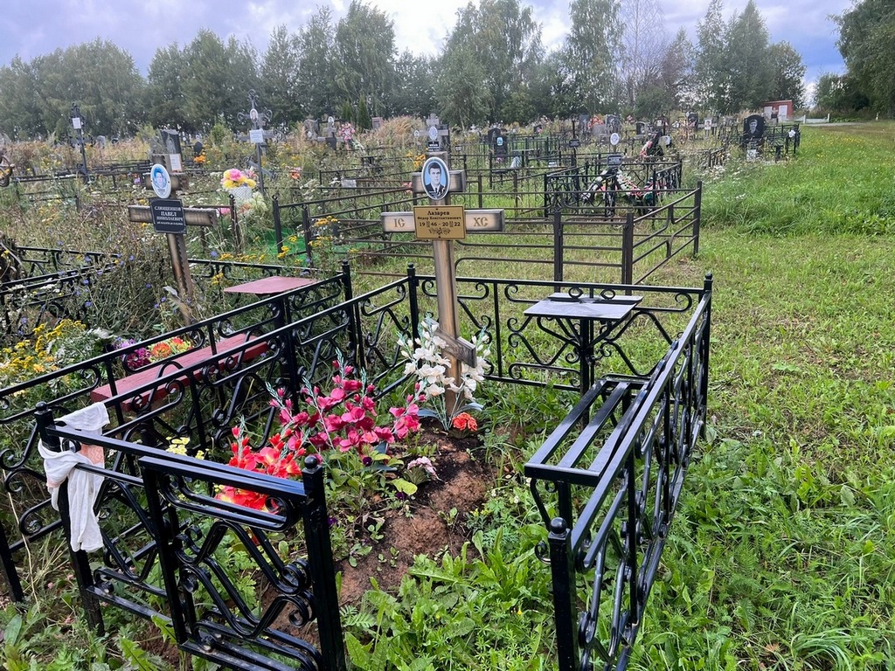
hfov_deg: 67.3
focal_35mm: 26
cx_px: 448
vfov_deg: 53.1
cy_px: 336
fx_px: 672
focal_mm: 5.7
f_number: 1.5
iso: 50
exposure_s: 1/544
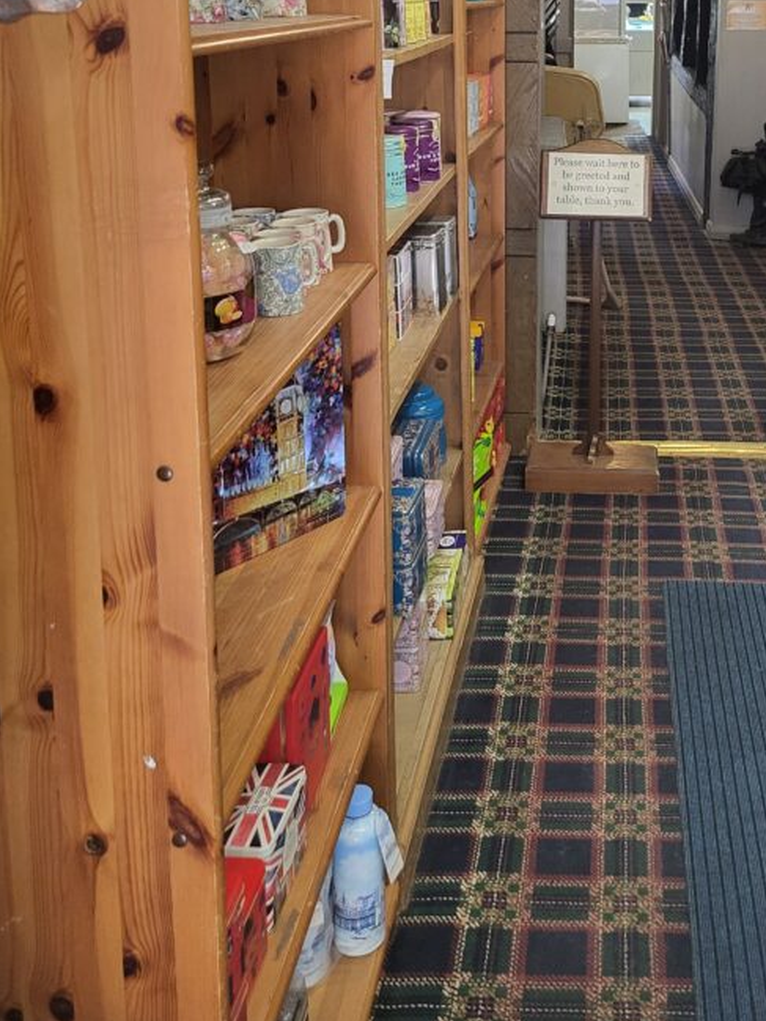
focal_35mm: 41
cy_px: 247
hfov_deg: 34.3
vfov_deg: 44.2
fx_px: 1209
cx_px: 591
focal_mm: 5.4
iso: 500
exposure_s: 1/50
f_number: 1.8
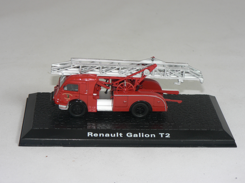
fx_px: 651
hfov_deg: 21.3
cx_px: 123
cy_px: 91
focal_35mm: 92
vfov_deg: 16.1
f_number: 3.2
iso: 80
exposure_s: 1/60
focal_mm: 15.2
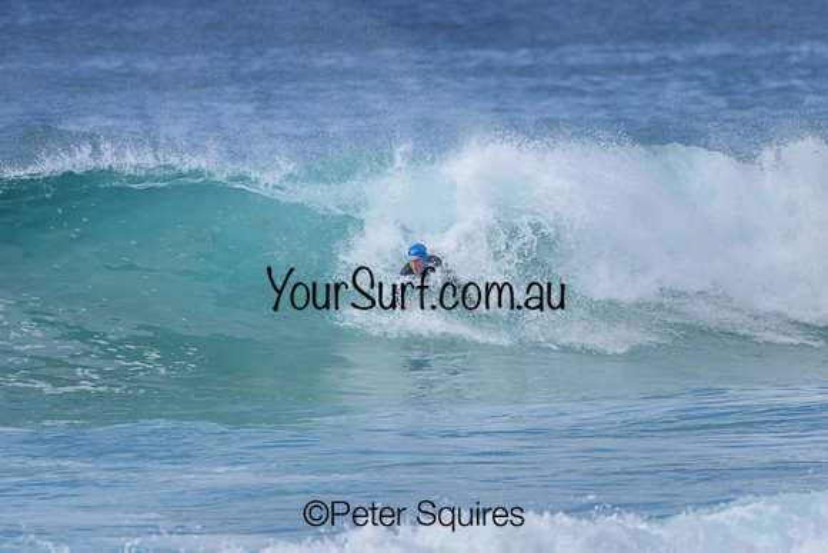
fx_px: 23004
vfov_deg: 1.4
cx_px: 414
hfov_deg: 2.1
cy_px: 276
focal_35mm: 1000
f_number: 11
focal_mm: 1000
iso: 800
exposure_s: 1/2000
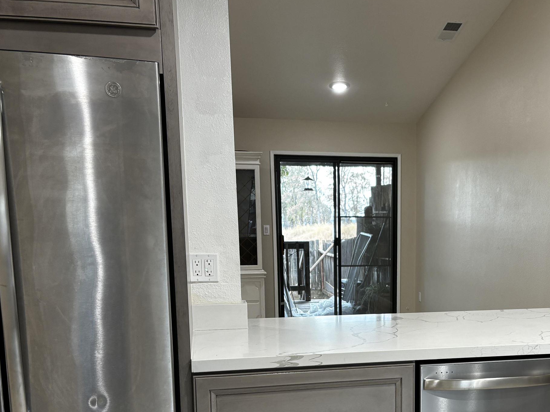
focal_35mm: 44
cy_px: 320
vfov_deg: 32.1
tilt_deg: -9.5
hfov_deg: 42.0
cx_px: 392
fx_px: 699
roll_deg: -0.2
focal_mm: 5.96
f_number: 1.6
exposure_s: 1/60
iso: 80
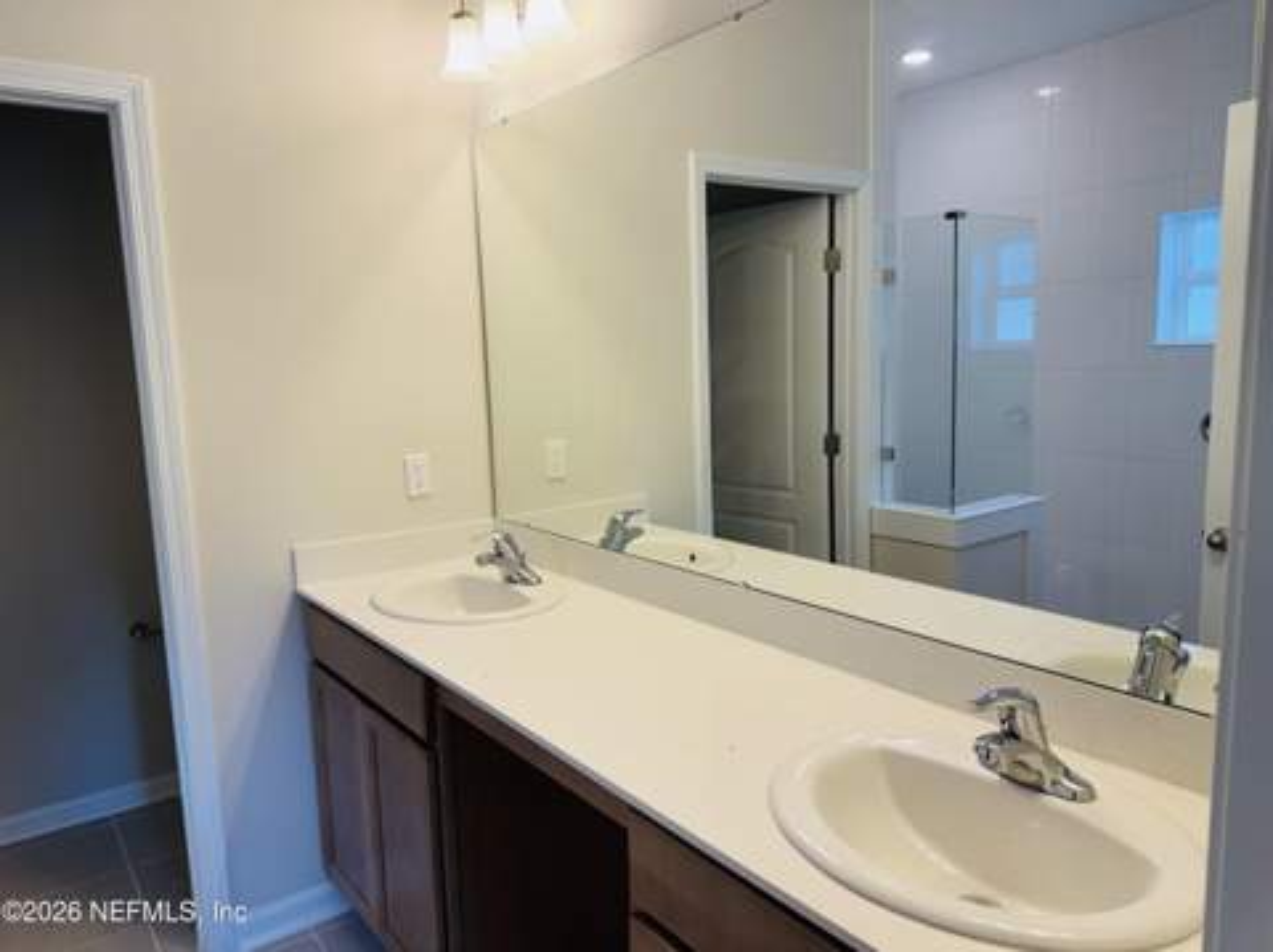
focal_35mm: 24
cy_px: 476
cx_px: 636
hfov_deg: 71.7
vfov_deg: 56.7
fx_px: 882
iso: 64
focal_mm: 6.76
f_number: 1.78
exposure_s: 1/156
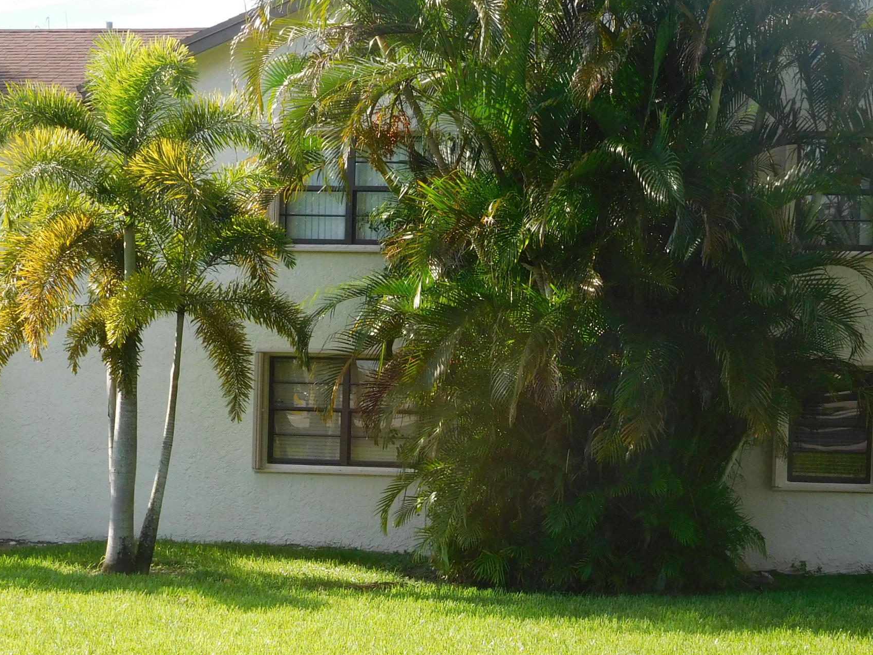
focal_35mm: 88
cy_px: 483
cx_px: 437
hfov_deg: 22.3
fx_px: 2219
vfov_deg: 16.7
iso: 125
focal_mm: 8.9
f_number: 4.1
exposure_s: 1/250
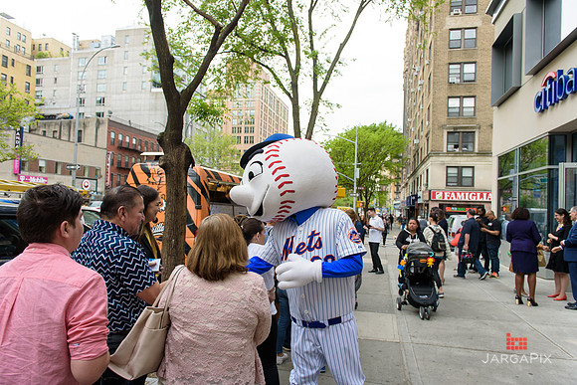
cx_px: 288
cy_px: 192
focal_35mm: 24
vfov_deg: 53.2
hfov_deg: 73.7
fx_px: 385
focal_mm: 24
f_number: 4
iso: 200
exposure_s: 1/250
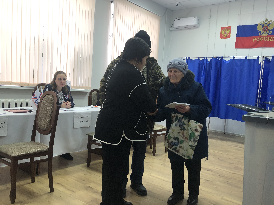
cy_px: 112
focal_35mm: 31
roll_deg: -3.8
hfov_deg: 58.3
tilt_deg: -3.9
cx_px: 149
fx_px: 245
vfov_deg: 45.4
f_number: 1.8
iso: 40
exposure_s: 1/33
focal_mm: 3.99
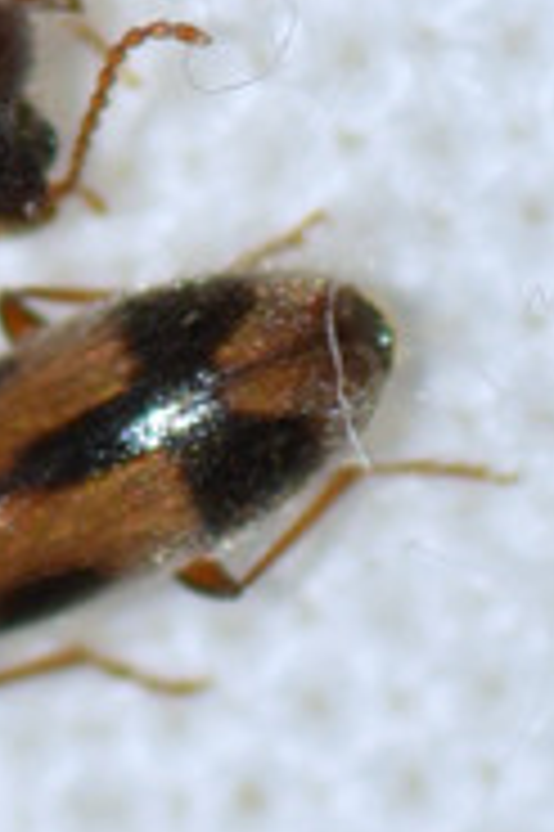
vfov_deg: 4.0
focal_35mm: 520
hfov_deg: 2.6
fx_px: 12025
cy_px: -297
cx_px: 108
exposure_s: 1/200
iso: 100
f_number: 13
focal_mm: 100
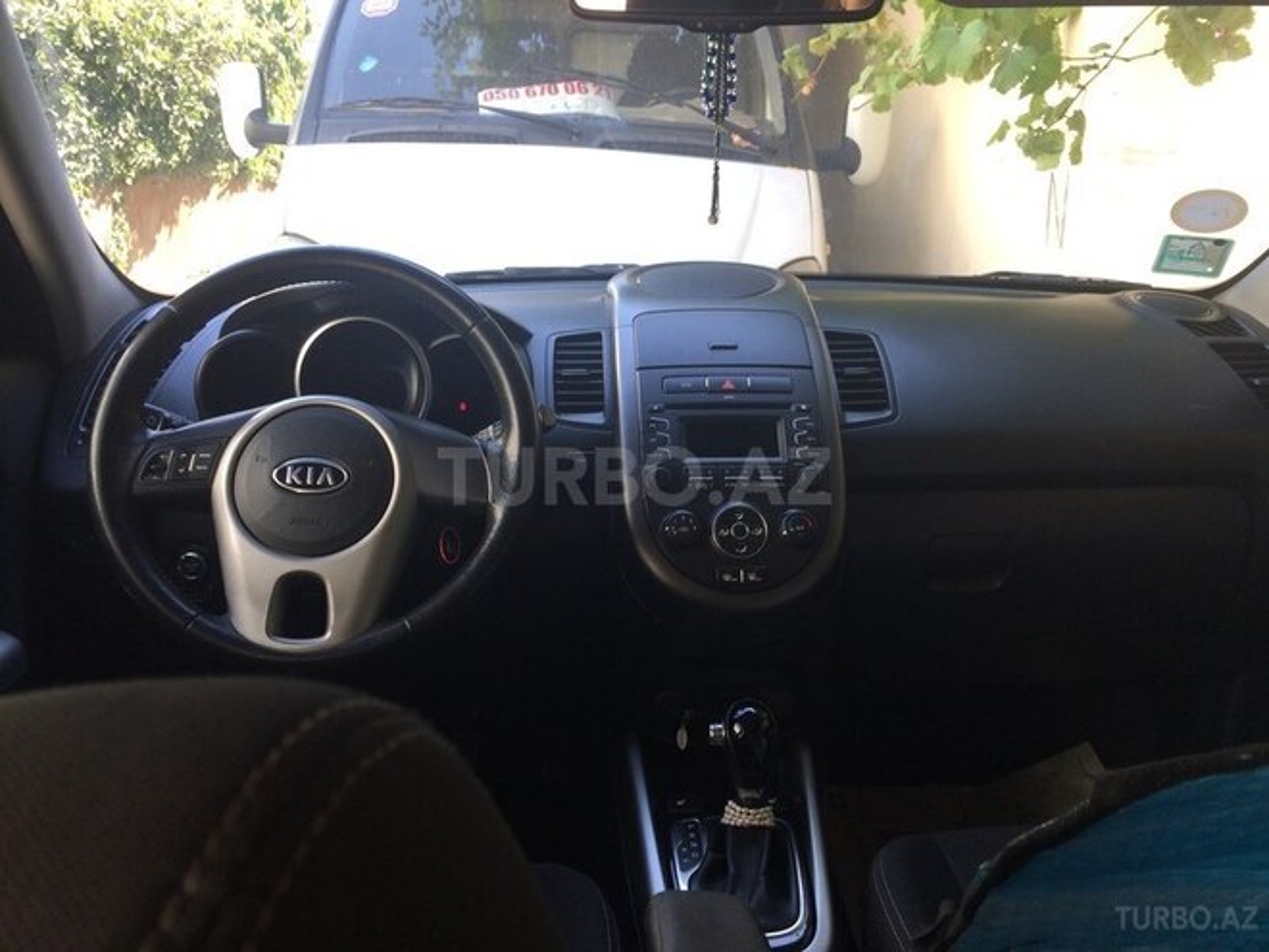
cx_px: 634
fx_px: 1063
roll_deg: -0.7
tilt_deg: -13.2
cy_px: 476
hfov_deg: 61.7
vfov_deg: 48.2
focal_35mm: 29
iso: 50
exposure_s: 1/100
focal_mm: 4.15
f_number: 2.2
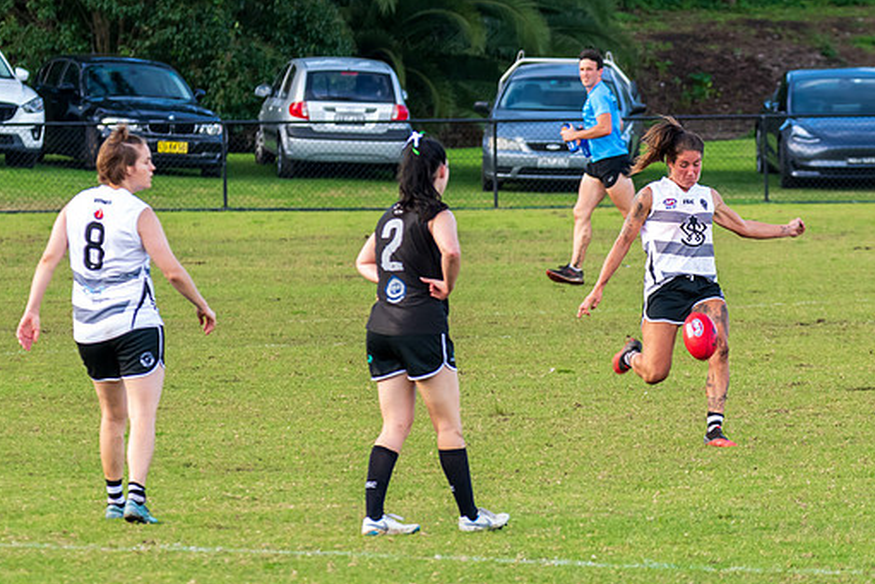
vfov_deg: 2.6
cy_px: 355
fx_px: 12812
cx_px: 640
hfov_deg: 3.9
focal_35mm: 527
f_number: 8
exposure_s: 1/320
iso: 800
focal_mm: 220
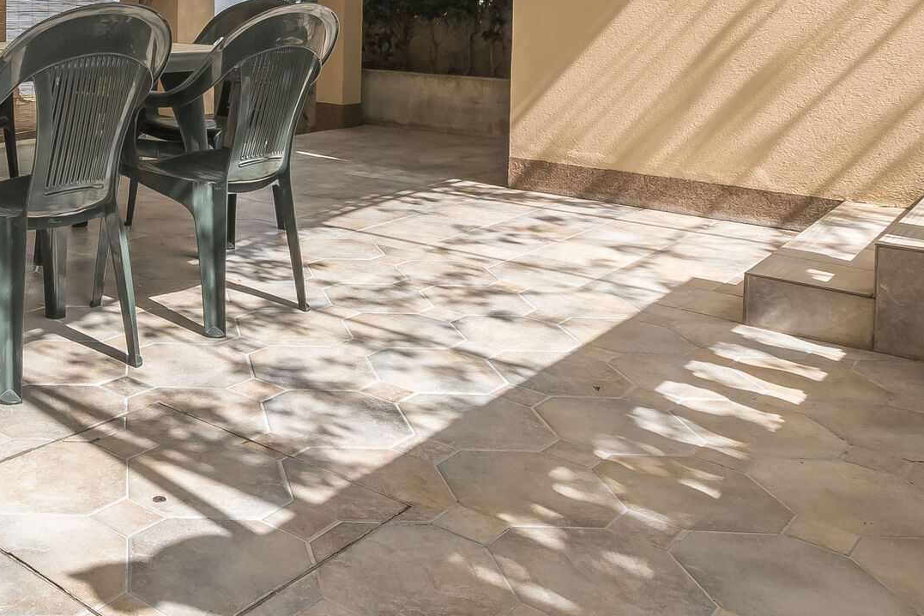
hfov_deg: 45.7
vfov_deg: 32.1
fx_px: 1001
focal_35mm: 39
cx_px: 125
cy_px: 30
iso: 160
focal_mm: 10
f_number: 11
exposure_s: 1/250
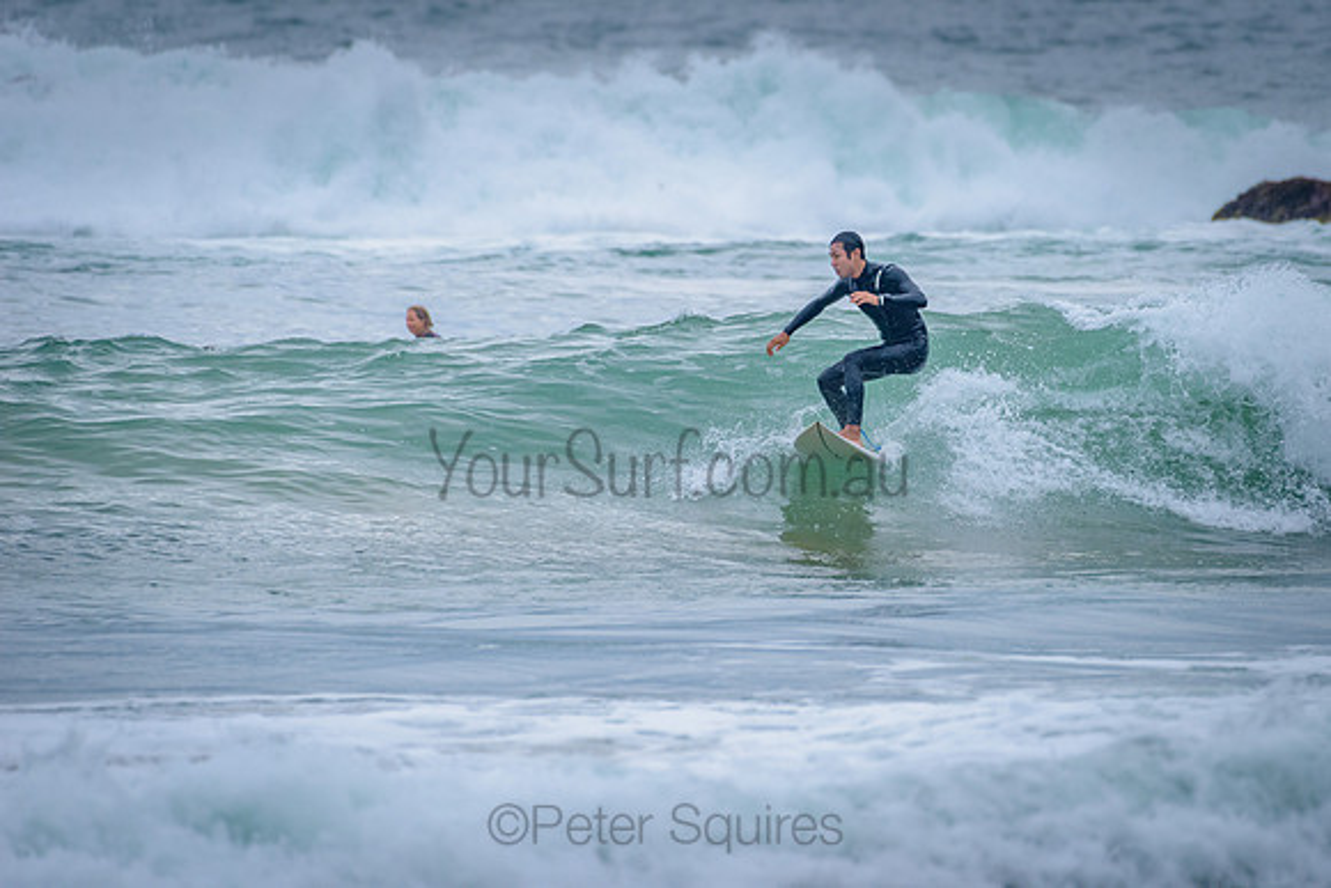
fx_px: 22665
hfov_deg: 3.4
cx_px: 816
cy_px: 344
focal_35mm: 613
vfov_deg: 2.2
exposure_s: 1/2000
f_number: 6.3
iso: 800
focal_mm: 500
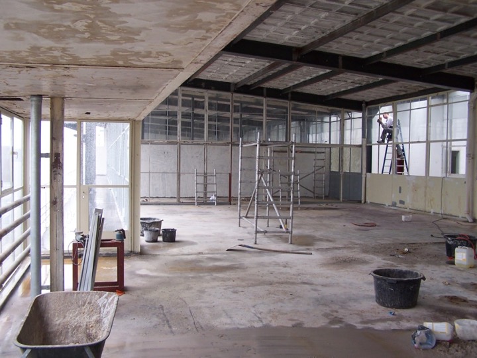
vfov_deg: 37.7
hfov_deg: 49.0
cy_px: 179
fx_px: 524
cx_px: 238
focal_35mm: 38
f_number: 2.8
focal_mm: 6.3
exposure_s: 1/30
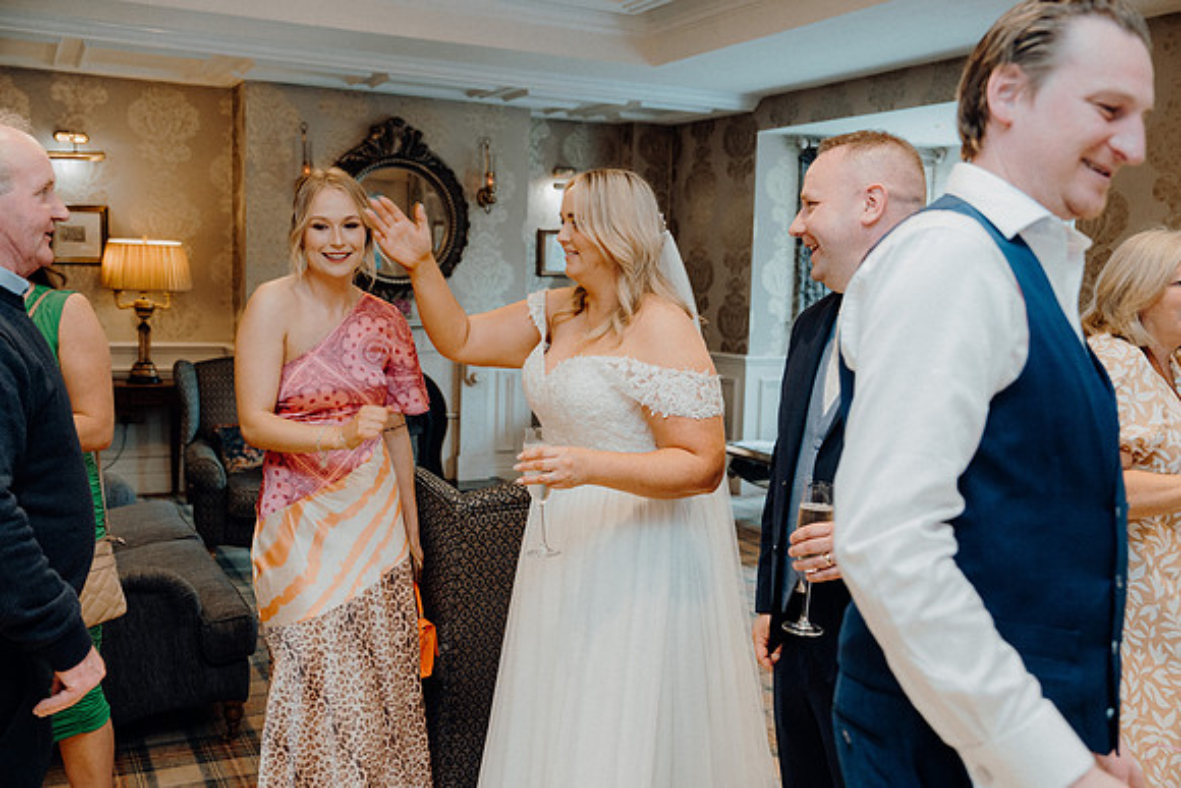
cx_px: 590
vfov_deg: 37.9
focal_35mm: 35
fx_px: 1148
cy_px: 394
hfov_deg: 54.4
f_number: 3.5
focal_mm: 35
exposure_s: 1/160
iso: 1600
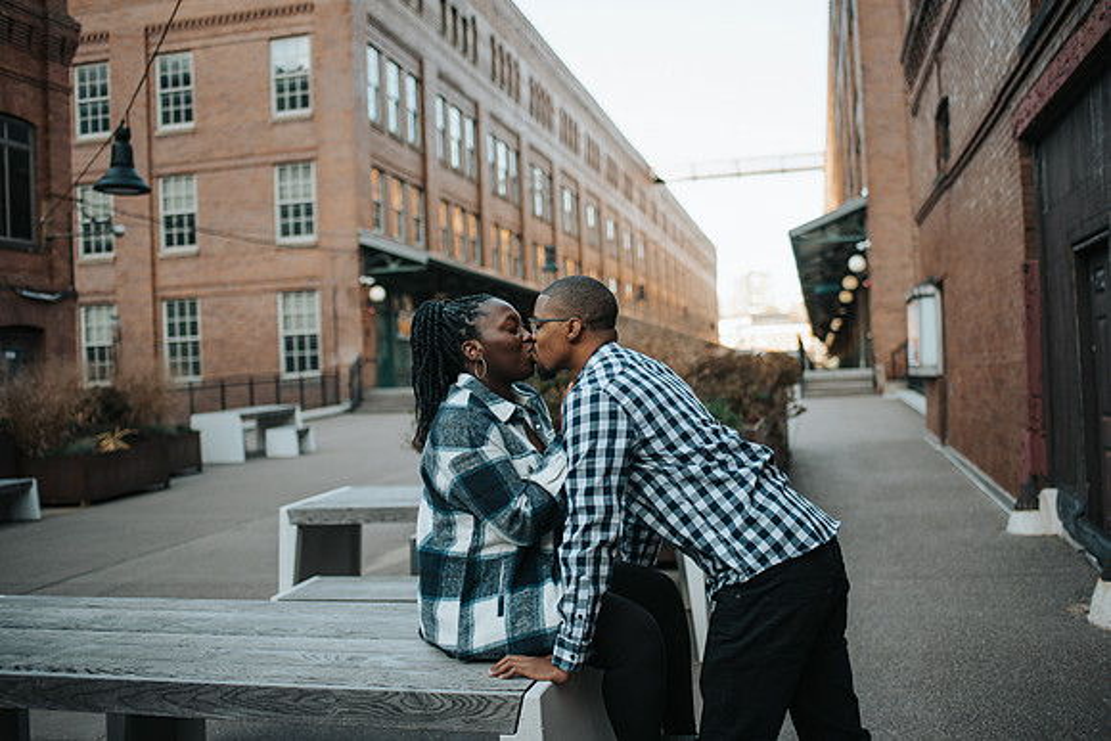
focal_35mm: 36
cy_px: 370
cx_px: 562
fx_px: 1102
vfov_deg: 37.2
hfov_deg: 53.5
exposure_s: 1/640
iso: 110
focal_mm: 35
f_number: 1.8
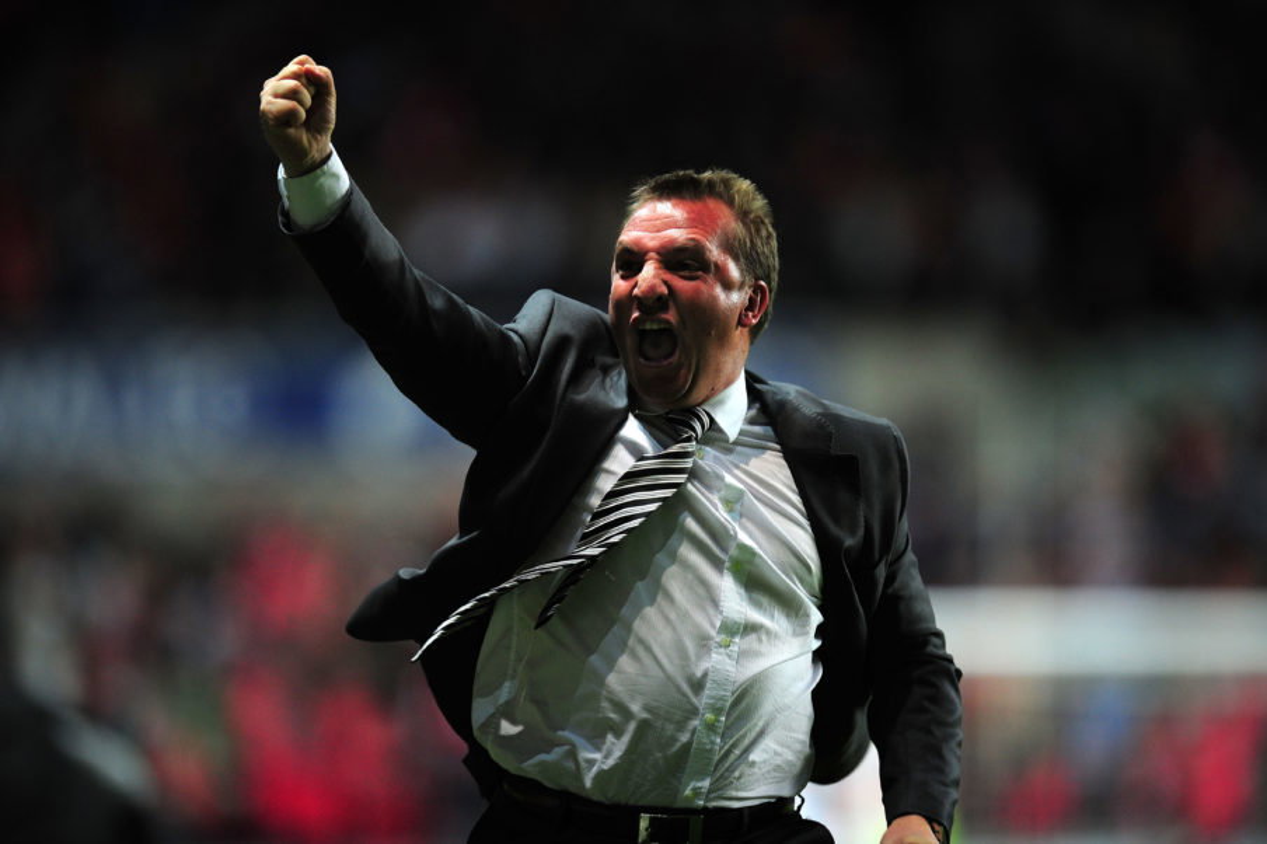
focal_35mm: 400
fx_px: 14072
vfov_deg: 3.4
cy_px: 422
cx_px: 634
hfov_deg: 5.2
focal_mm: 400
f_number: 2.8
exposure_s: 1/500
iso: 1600
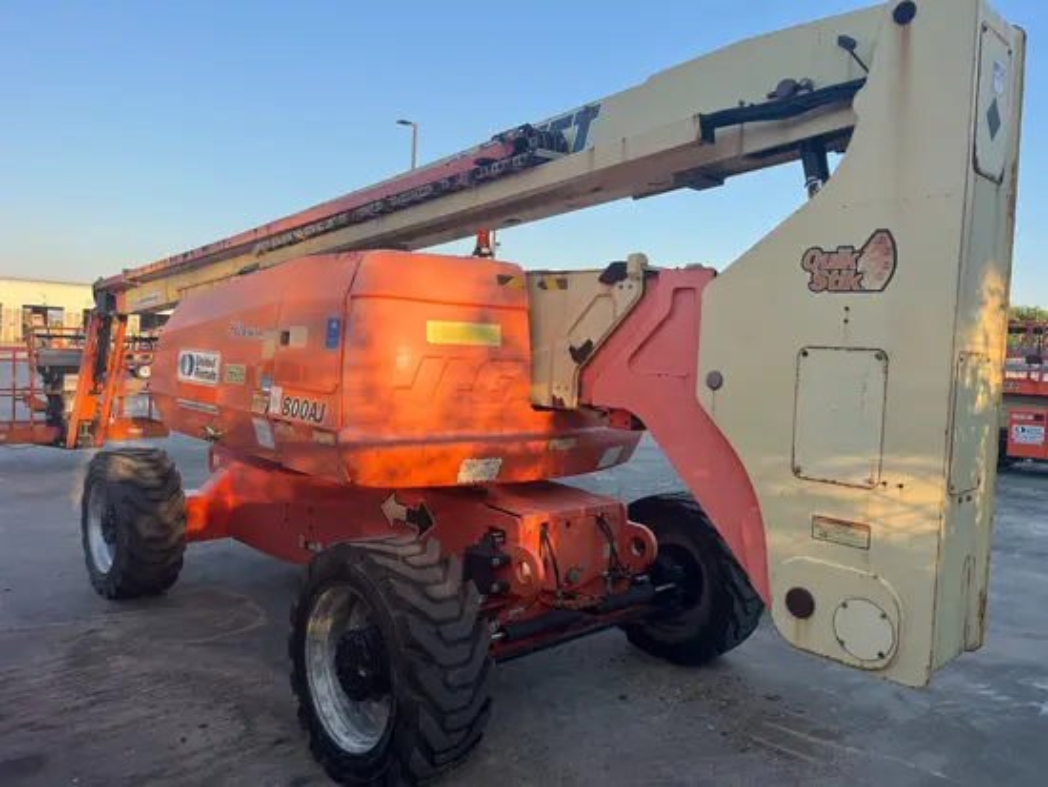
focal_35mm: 26
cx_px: 524
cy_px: 394
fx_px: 787
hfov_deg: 67.3
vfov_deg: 53.1
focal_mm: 5.1
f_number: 1.6
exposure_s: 1/871
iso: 50
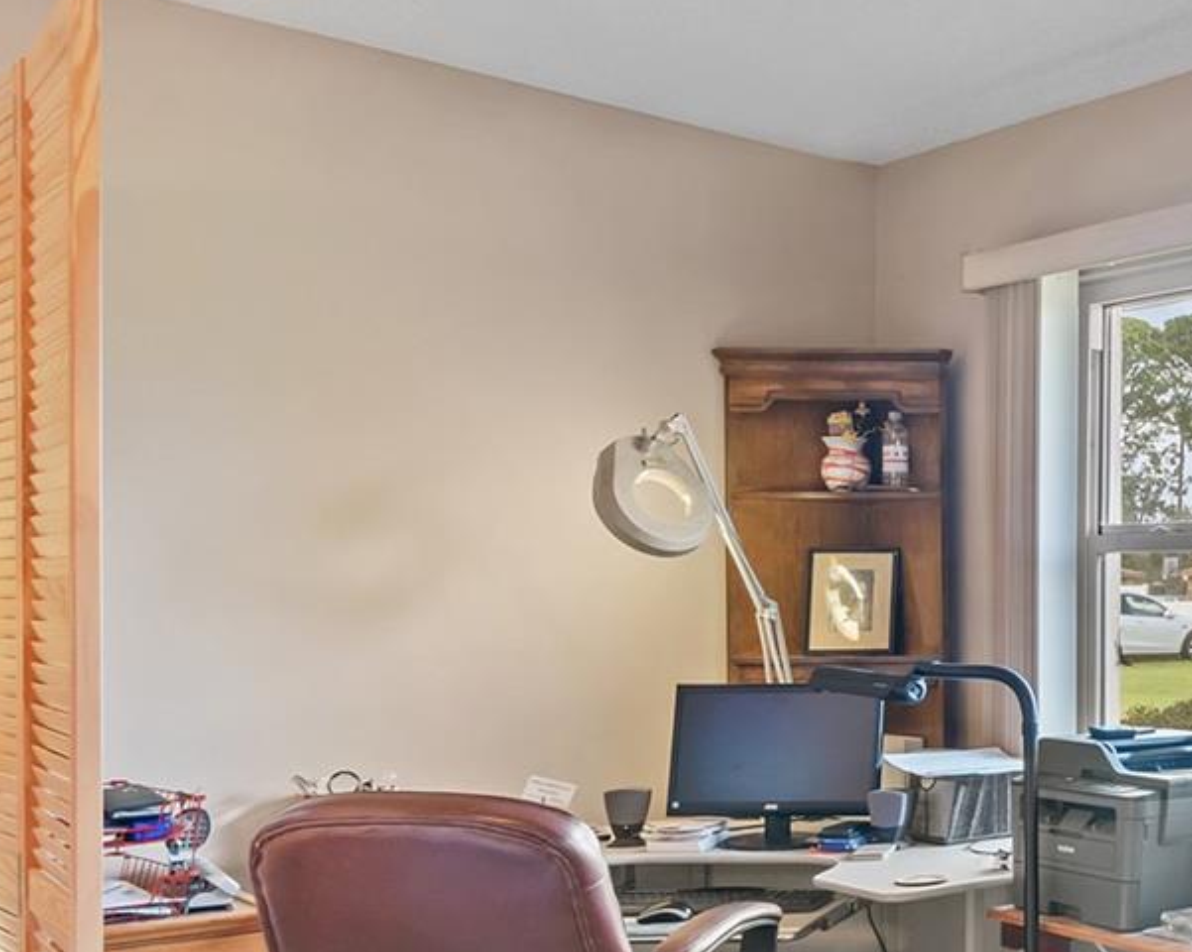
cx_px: 1491
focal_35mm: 41
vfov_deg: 36.1
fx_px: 1454
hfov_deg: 34.1
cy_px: 581
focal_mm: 11
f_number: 14
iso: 200
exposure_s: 1/1.25
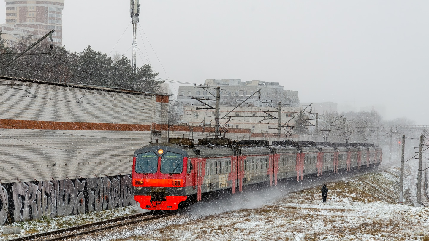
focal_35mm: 114
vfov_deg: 10.6
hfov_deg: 18.8
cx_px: 211
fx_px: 1297
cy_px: 114
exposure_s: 1/320
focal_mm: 70
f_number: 5.3
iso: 320
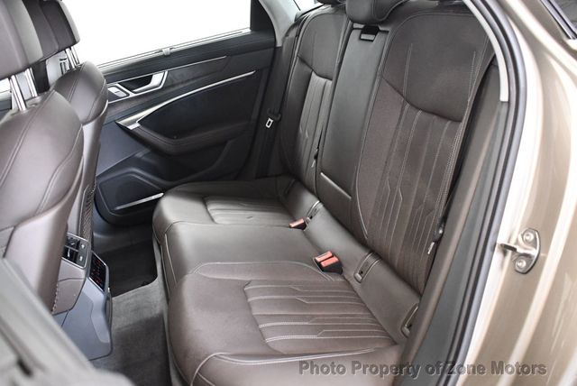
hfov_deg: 53.1
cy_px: 193
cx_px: 288
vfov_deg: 36.9
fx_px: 578
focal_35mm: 36
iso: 3200
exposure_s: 1/80
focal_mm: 18
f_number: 3.5
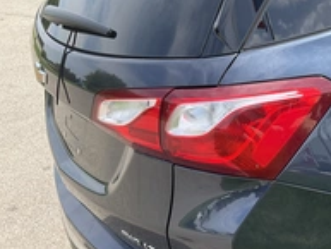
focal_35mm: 60
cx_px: 321
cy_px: 215
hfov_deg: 30.2
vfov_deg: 23.9
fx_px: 574
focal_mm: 3
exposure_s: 1/397
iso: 25
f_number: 1.8
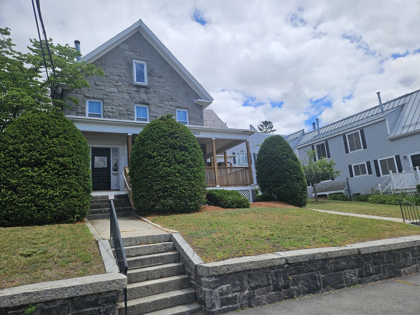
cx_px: 210
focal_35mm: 23
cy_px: 158
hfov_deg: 73.9
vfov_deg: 58.9
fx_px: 279
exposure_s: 1/2524
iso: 25
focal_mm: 5.4
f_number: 1.8
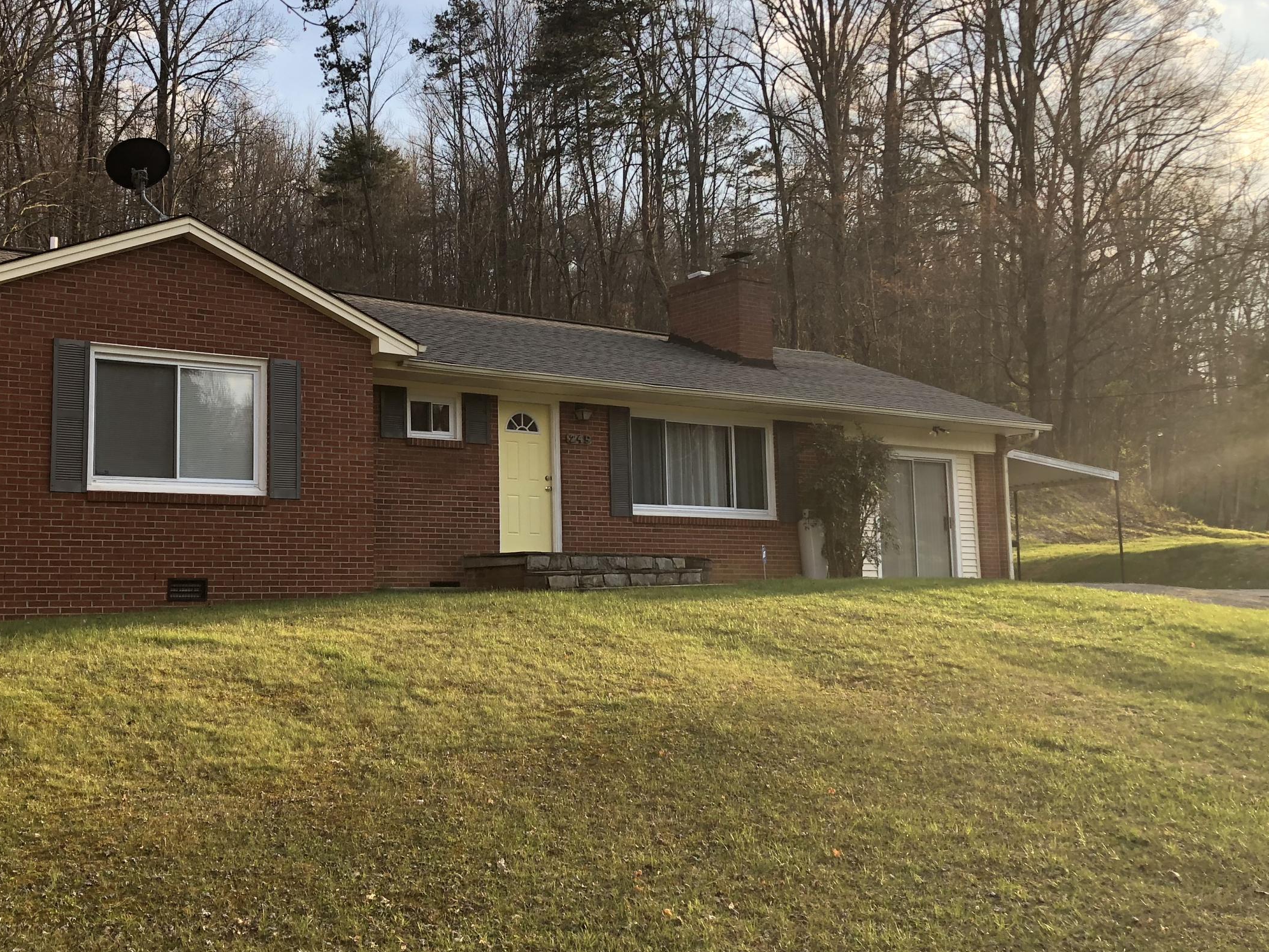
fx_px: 1466
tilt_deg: +5.9
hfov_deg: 46.5
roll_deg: +0.2
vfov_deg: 35.9
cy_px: 438
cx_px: 504
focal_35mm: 40
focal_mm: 3.99
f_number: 1.8
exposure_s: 1/444
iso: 20
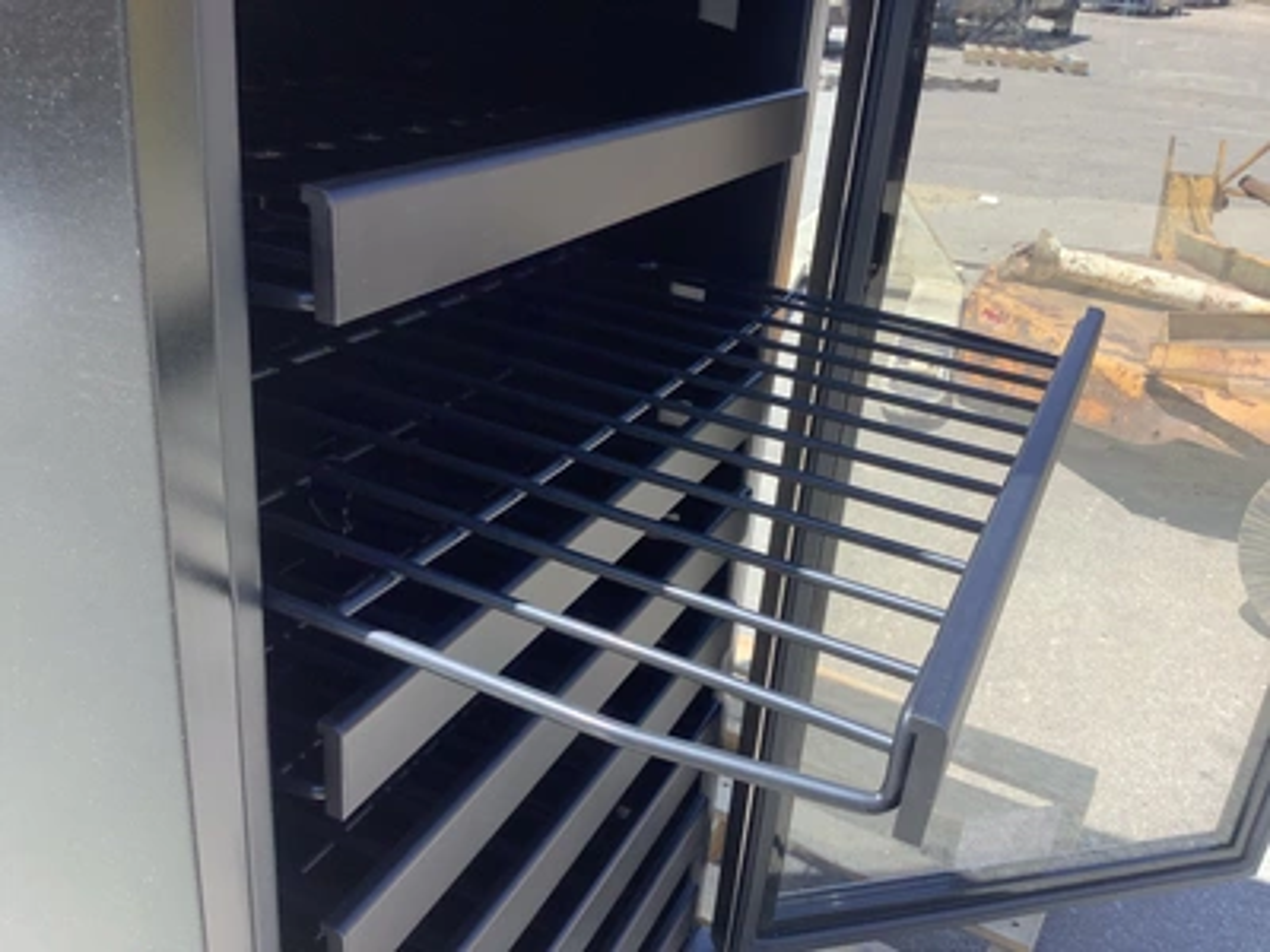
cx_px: 635
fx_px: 1137
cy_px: 476
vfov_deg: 45.4
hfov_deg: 58.4
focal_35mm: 31
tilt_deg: -25.6
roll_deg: -4.2
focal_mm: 3.3
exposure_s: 1/229
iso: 25
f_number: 2.4
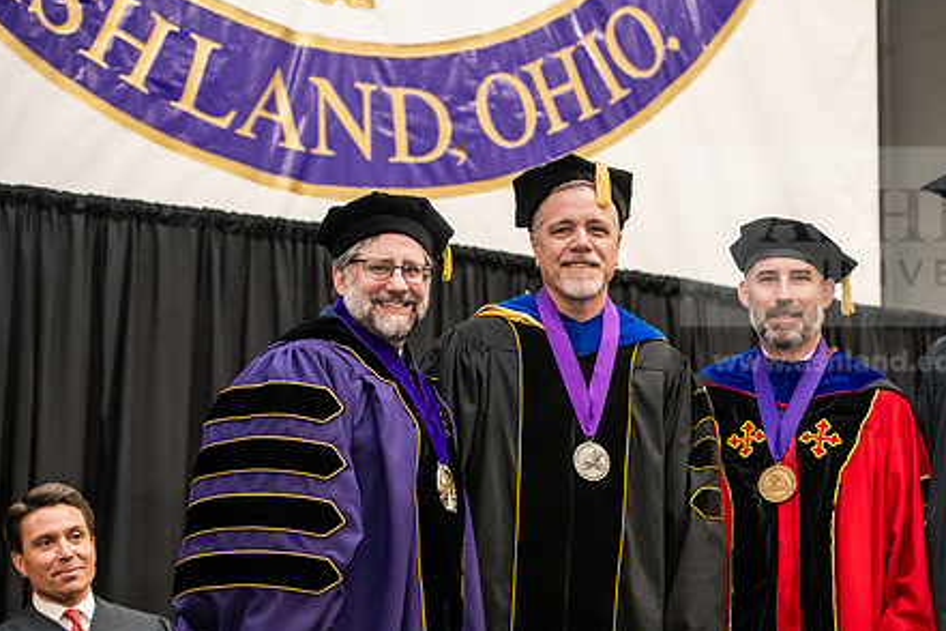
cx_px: 616
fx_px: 2417
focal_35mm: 92
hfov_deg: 22.1
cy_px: 407
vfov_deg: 14.8
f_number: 4
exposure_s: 1/200
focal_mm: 70
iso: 3200
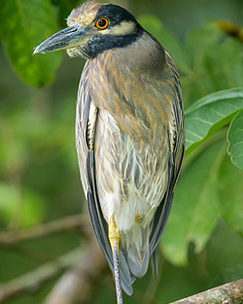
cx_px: 105
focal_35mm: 1022
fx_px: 9197
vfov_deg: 1.9
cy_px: 180
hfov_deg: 1.5
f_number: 5.6
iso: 1800
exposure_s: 1/640
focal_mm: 500
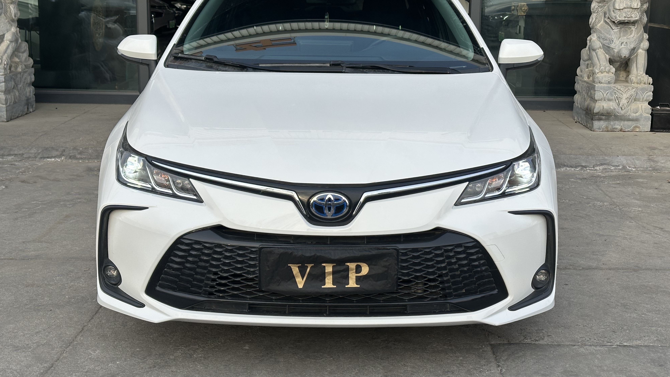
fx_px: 942
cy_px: 145
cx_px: 332
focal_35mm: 53
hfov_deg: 39.2
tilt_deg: -10.5
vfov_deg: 22.6
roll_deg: -0.7
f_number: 1.78
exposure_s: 1/1157
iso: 64
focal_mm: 6.86
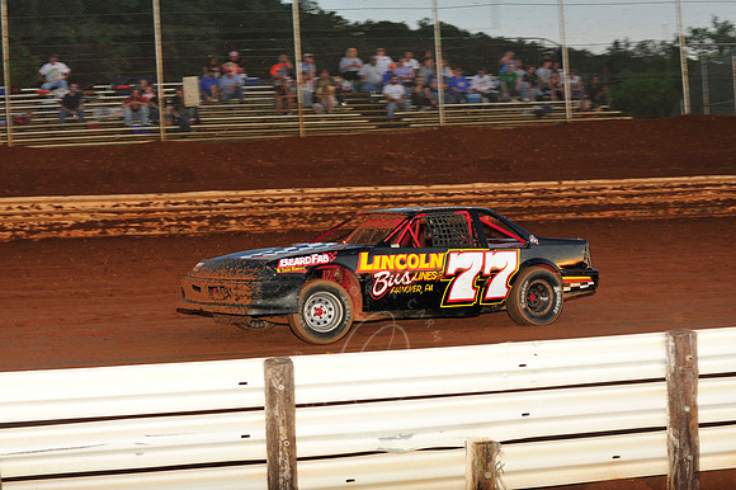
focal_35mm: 80
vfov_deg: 17.0
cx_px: 368
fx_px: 1635
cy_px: 245
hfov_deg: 25.4
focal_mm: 80
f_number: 7.1
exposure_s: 1/320
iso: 800
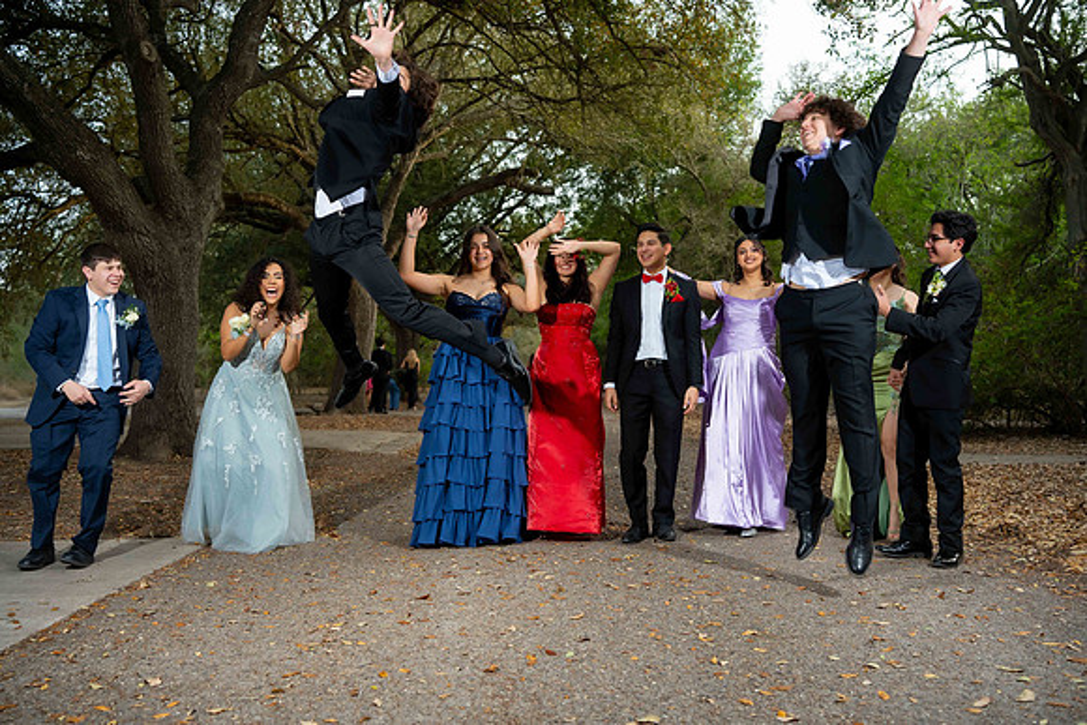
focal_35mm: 35
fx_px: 1057
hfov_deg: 54.4
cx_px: 544
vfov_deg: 37.9
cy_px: 362
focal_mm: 35
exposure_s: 1/200
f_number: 3.2
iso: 250
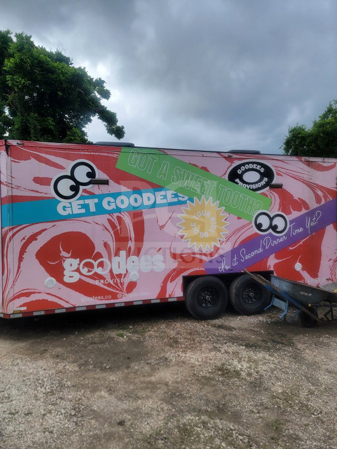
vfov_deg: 71.6
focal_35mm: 24
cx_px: 168
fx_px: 311
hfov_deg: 56.8
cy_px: 224
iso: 16
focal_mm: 6.7
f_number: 1.8
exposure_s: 1/670
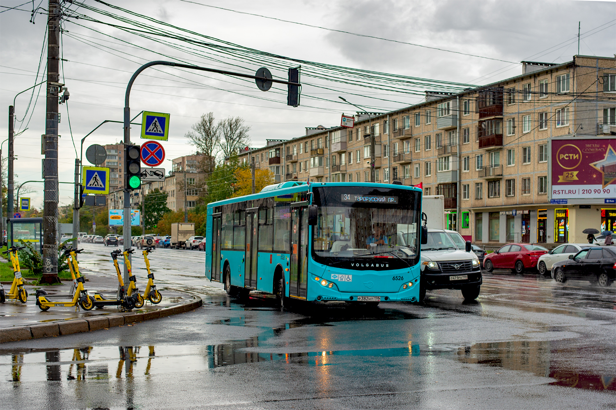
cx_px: 308
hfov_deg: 39.6
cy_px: 205
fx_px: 855
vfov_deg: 27.0
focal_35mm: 50
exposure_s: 1/400
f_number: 5.6
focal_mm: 50
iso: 200
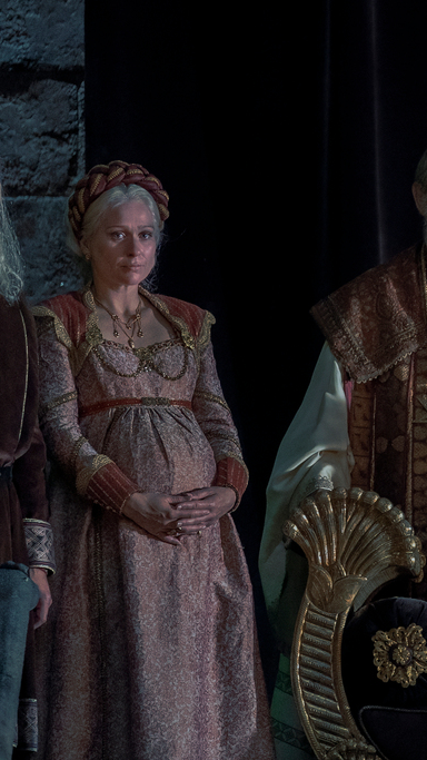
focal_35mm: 524
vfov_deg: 4.1
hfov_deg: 2.3
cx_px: 779
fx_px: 10551
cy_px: 463
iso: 2500
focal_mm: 178
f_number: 2.8
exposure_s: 1/200
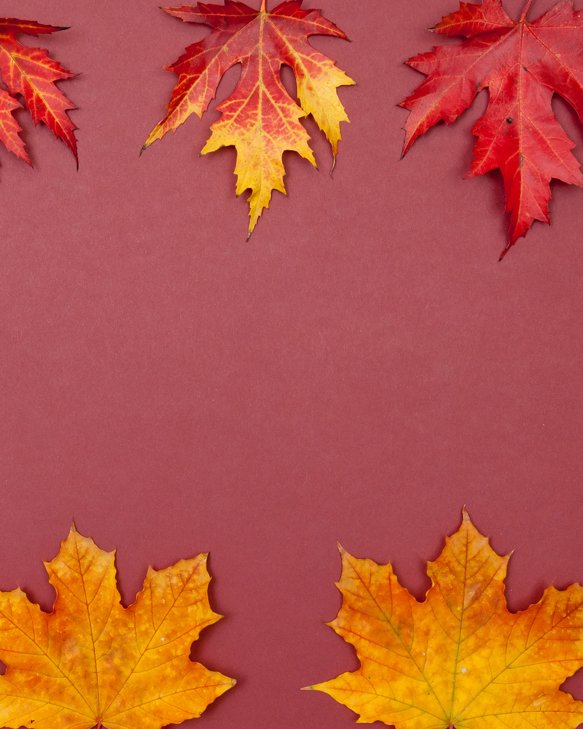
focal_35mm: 75
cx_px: 132
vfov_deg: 25.4
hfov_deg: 20.2
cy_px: 380
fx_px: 1618
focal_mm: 32
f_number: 9
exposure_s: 1/160
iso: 200
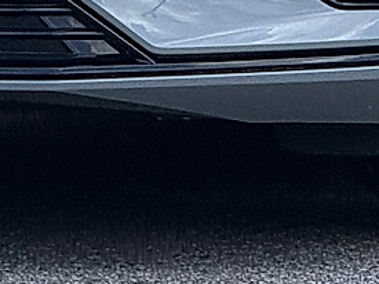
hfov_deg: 2.8
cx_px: 187
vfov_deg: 2.1
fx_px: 7650
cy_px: -392
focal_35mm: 699
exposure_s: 1/903
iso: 64
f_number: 2.8
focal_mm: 15.66
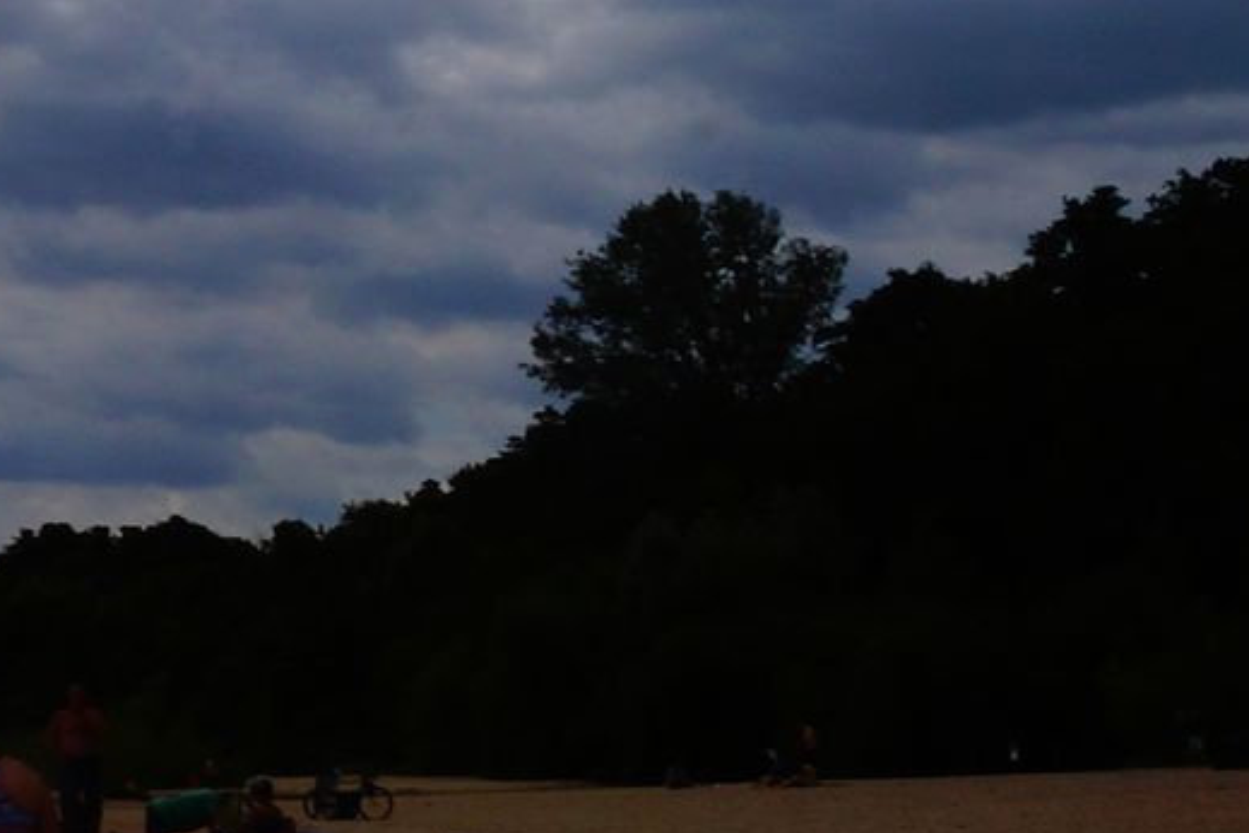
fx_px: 4406
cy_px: -172
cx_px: -744
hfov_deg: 14.8
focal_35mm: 127
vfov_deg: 10.6
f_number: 22
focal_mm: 22
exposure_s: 1/125
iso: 125
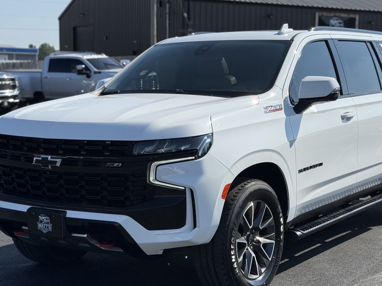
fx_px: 739
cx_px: 219
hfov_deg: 28.9
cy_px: 175
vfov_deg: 21.9
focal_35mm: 67
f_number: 1.78
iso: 80
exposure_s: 1/6024
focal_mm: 6.76
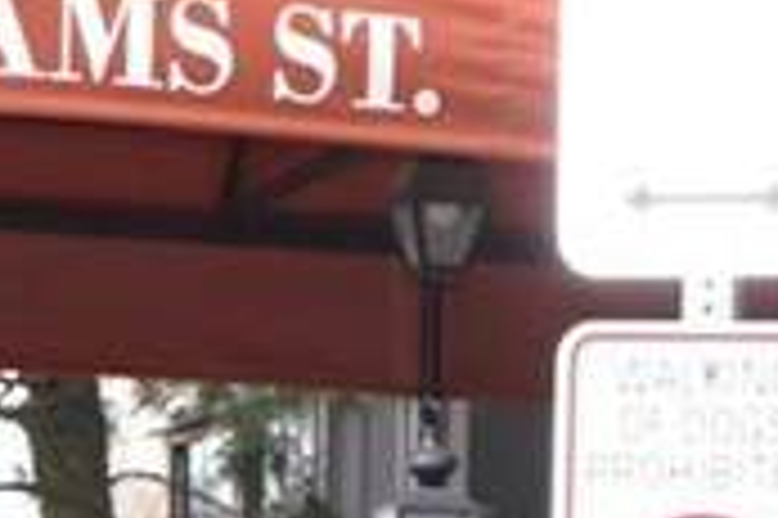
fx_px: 4793
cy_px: 642
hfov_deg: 9.1
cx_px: 1138
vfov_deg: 6.1
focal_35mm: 222
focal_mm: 20
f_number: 5.6
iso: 400
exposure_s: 1/100
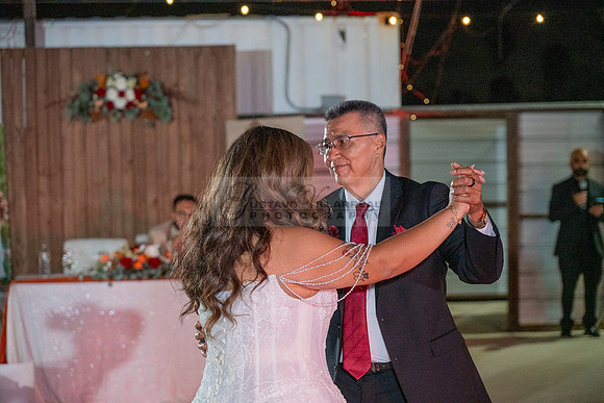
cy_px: 202
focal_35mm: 82
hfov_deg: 24.8
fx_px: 1376
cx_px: 302
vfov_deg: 16.7
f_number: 4
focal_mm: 82
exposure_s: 1/250
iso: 3200
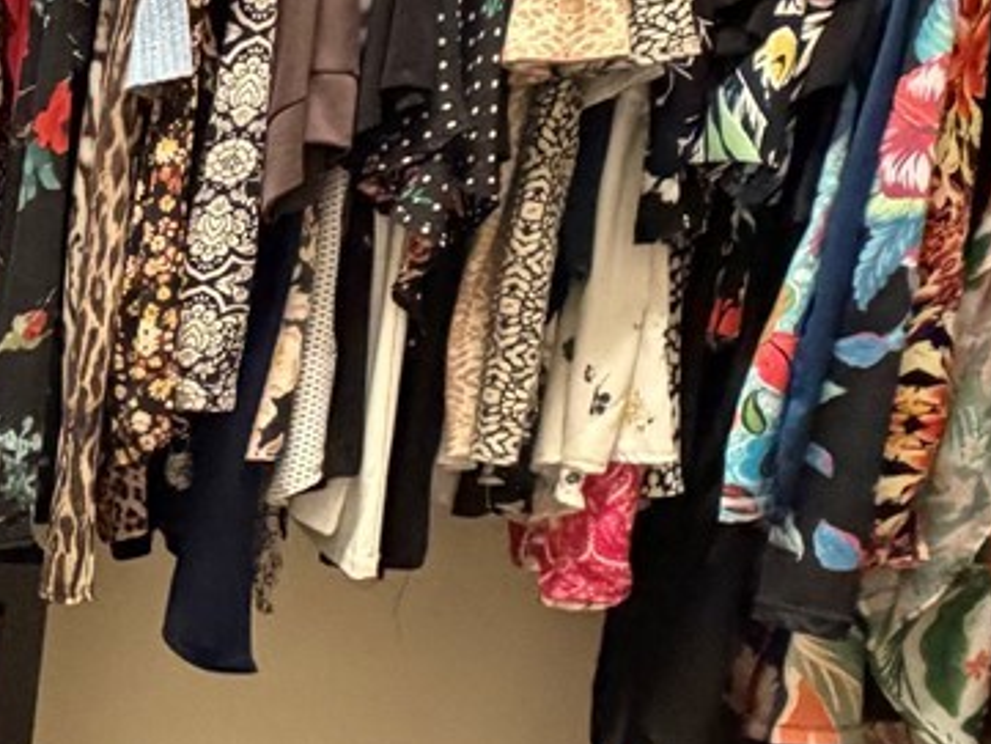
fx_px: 1776
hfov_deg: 23.7
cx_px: -555
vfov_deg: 23.6
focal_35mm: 62
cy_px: 497
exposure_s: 1/60
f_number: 2.2
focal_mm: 2.22
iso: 1000
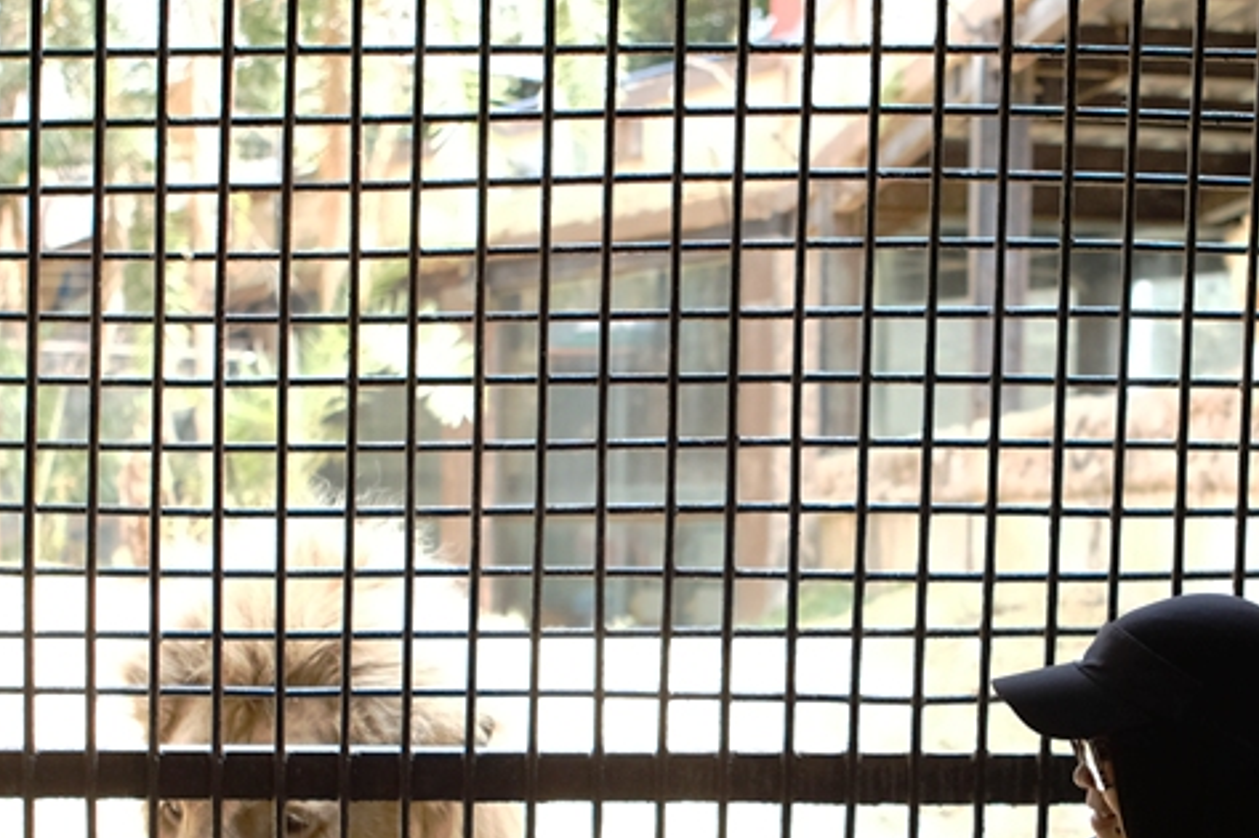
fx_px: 2482
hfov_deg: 28.4
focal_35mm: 71
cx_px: 783
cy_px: 706
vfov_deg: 18.9
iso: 1600
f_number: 2.8
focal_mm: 28
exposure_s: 1/500
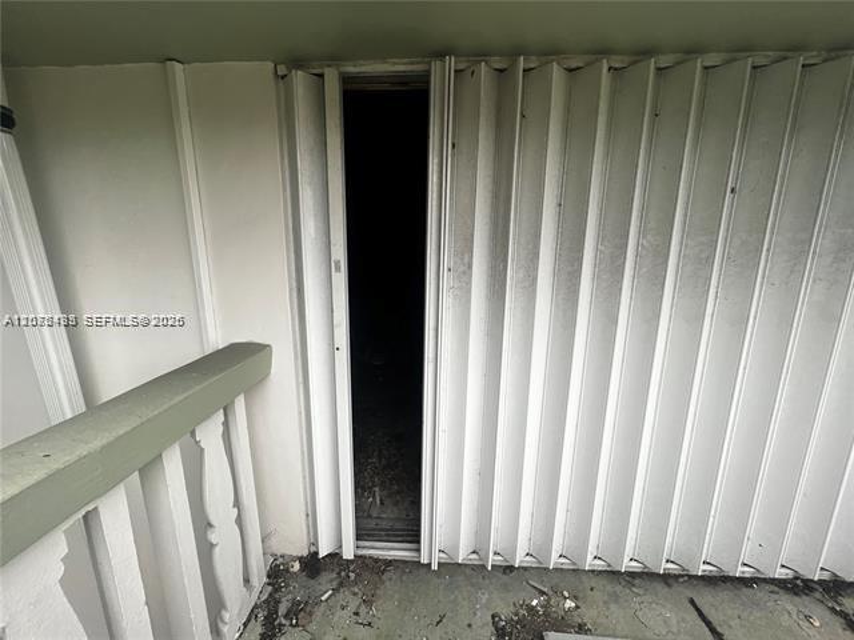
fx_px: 321
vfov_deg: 89.9
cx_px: 427
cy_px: 320
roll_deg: -1.1
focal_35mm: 13
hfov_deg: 106.2
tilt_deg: -9.0
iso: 32
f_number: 1.8
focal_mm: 1.57
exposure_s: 1/254
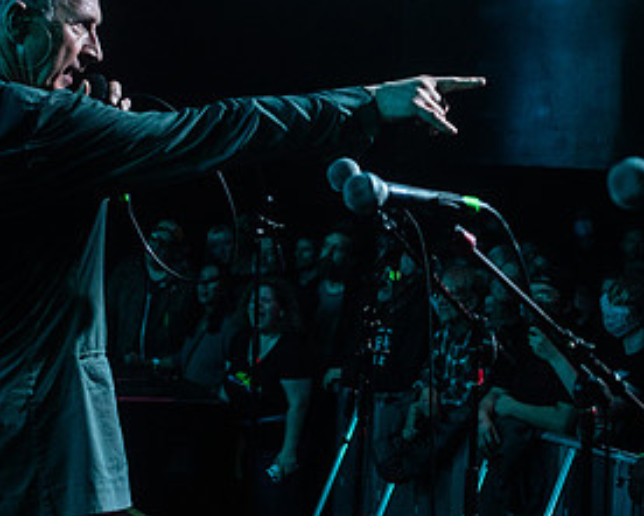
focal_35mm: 75
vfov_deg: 20.4
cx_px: 375
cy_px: 170
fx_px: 1430
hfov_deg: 25.3
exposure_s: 1/160
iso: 2000
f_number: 3.2
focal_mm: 35
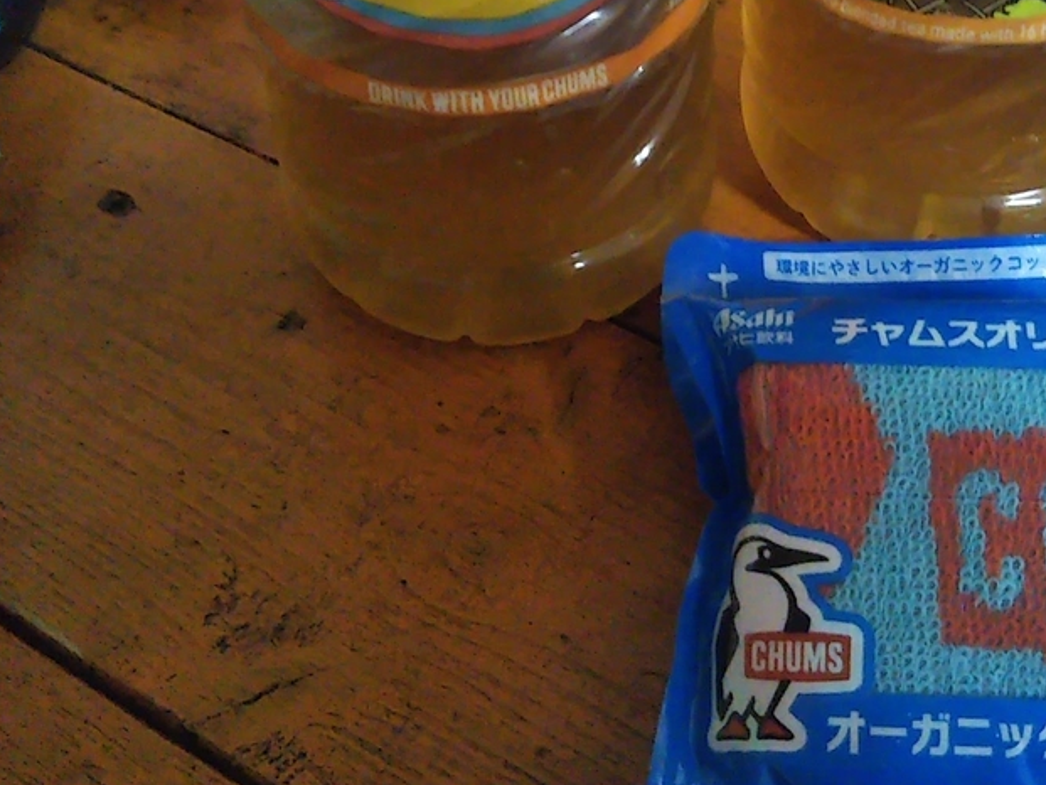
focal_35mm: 58
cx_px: 675
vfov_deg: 25.0
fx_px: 1753
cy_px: 207
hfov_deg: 33.0
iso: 836
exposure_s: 1/23
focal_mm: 4
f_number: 2.2
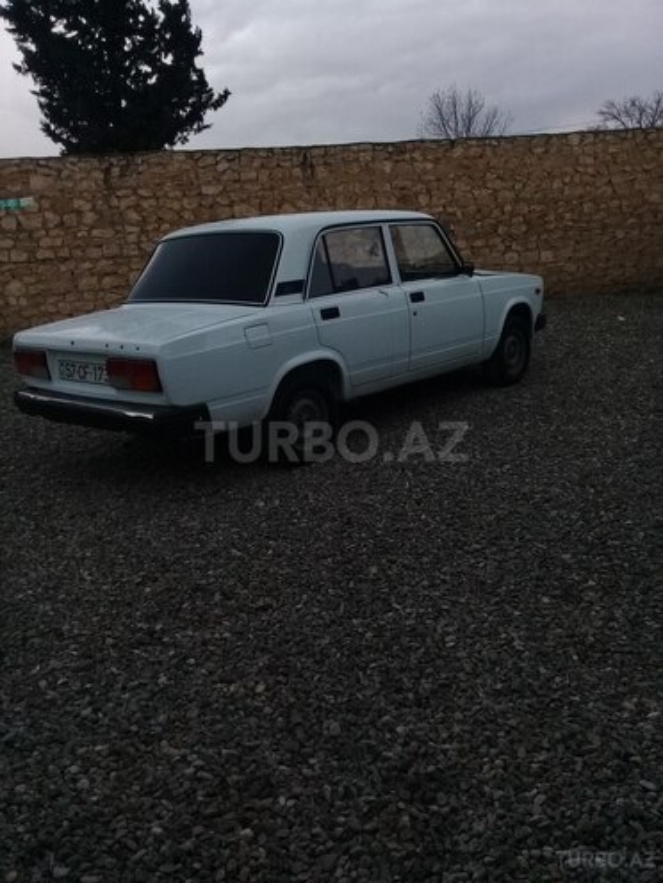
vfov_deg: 58.4
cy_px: 442
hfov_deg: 45.4
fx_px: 792
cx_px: 332
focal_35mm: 31
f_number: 2.2
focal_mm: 3.3
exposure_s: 1/702
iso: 64
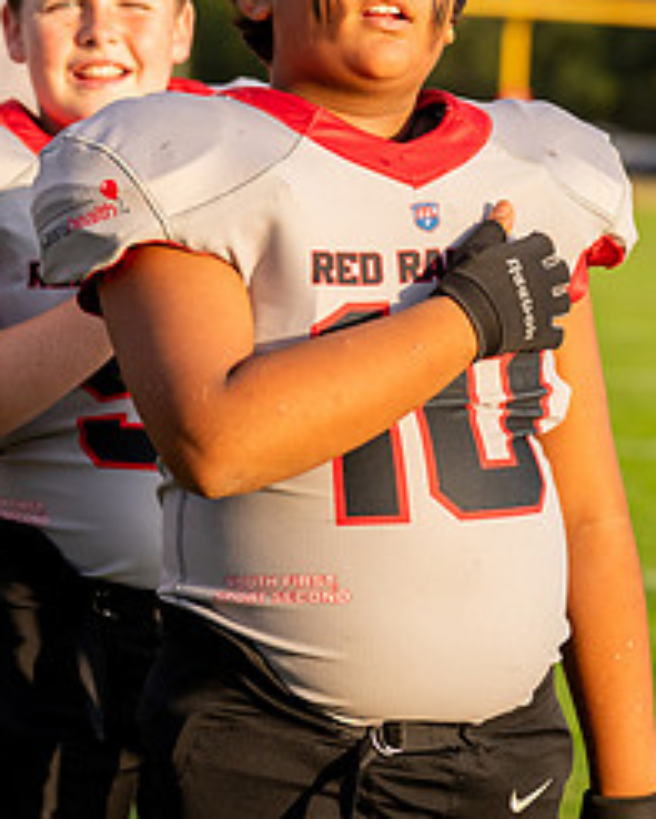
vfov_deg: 11.4
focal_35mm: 169
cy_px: 143
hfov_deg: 9.2
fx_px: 4099
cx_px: 328
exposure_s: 1/1600
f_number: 2.8
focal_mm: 70
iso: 400
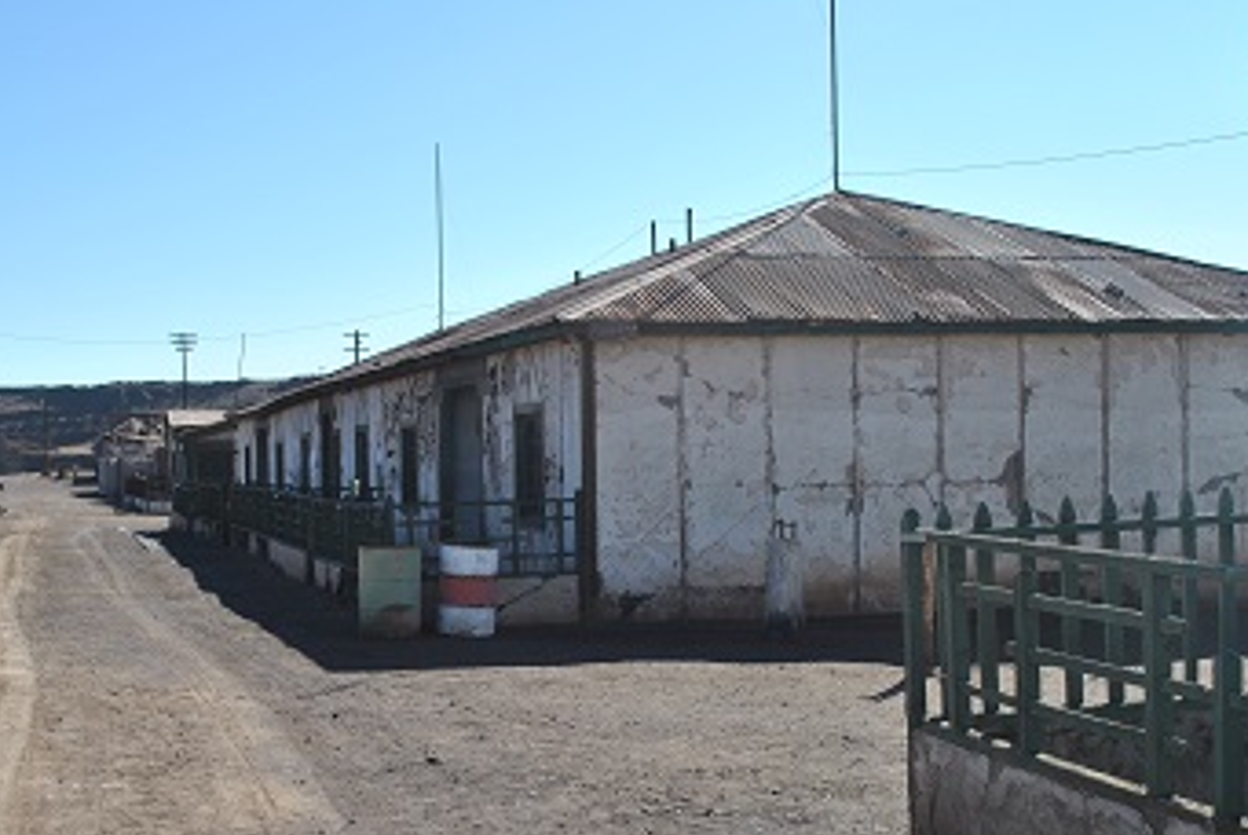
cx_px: 498
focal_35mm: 54
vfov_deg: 25.0
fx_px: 1874
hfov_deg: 36.7
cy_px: 544
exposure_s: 1/250
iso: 100
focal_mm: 26
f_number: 8
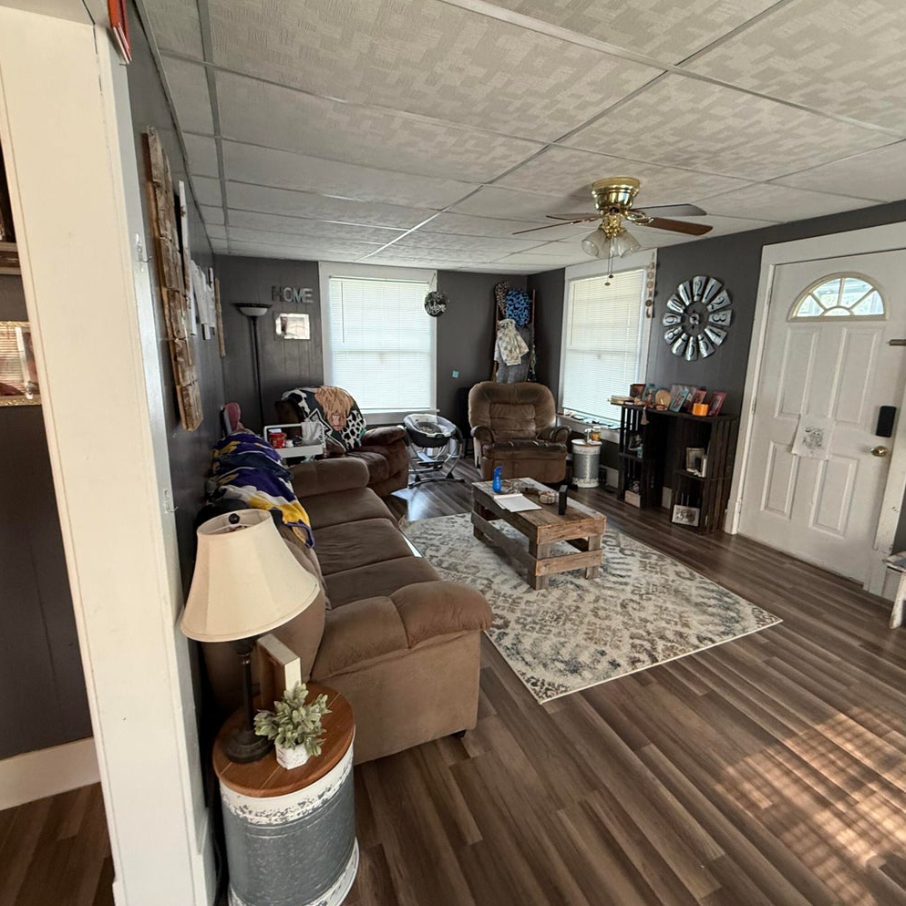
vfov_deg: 84.0
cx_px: 465
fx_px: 503
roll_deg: -0.6
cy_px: 446
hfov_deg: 83.9
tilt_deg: -12.0
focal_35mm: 17
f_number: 2.2
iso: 320
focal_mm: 2.22
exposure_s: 1/60
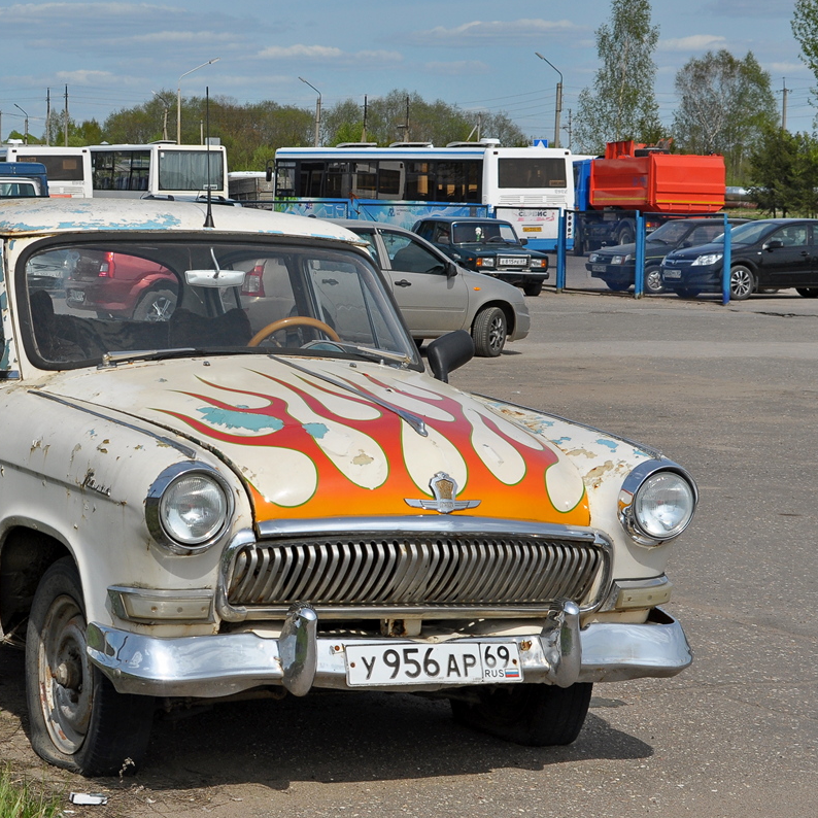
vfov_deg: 20.0
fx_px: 2316
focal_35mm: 87
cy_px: 408
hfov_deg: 19.9
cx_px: 240
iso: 200
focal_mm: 45
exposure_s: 1/500
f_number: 10
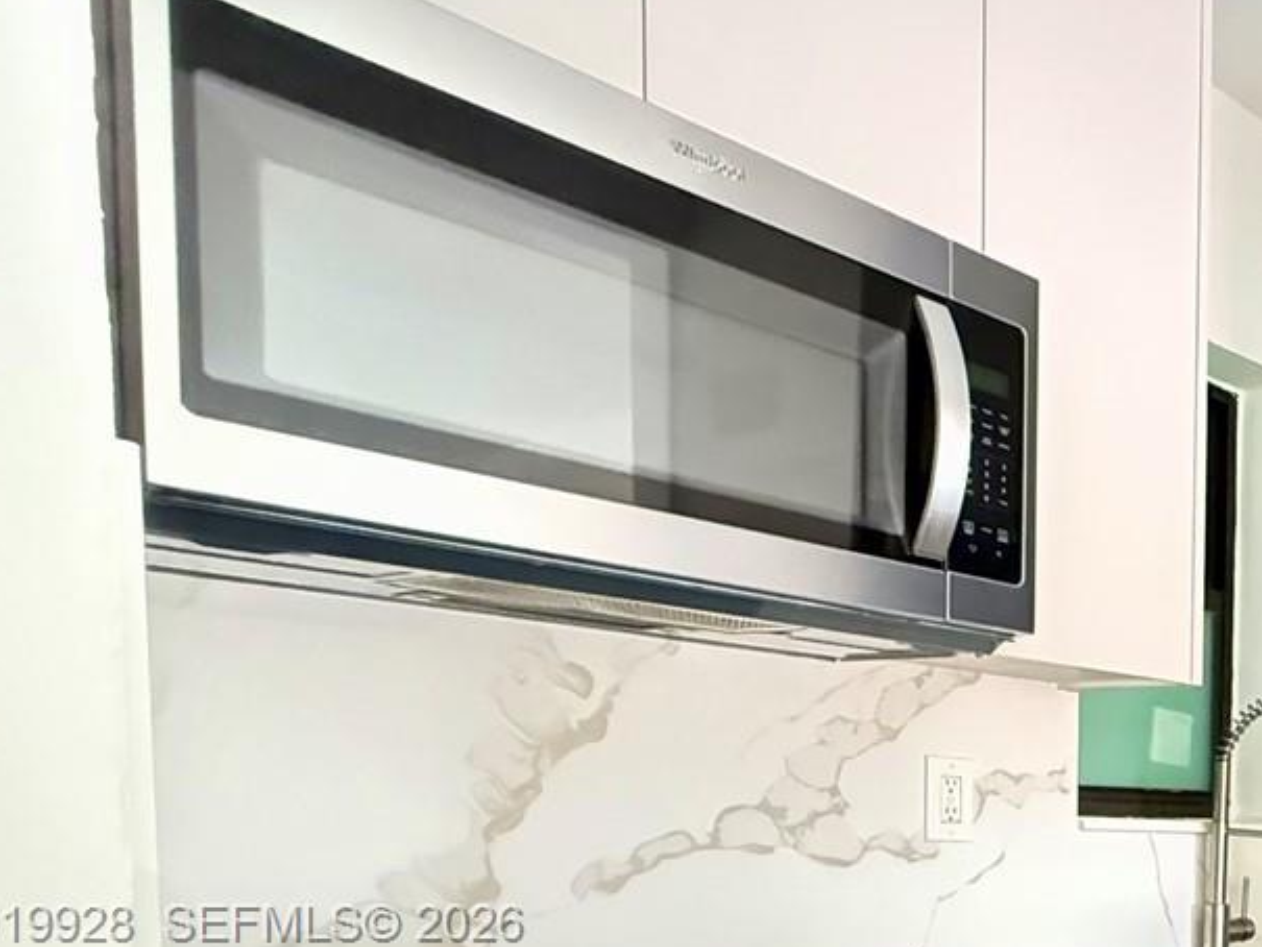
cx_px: 1542
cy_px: 926
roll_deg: -1.4
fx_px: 1349
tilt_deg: -3.6
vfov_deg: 35.4
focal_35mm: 37
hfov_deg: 37.1
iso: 1250
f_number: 2.2
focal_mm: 2.22
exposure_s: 1/60
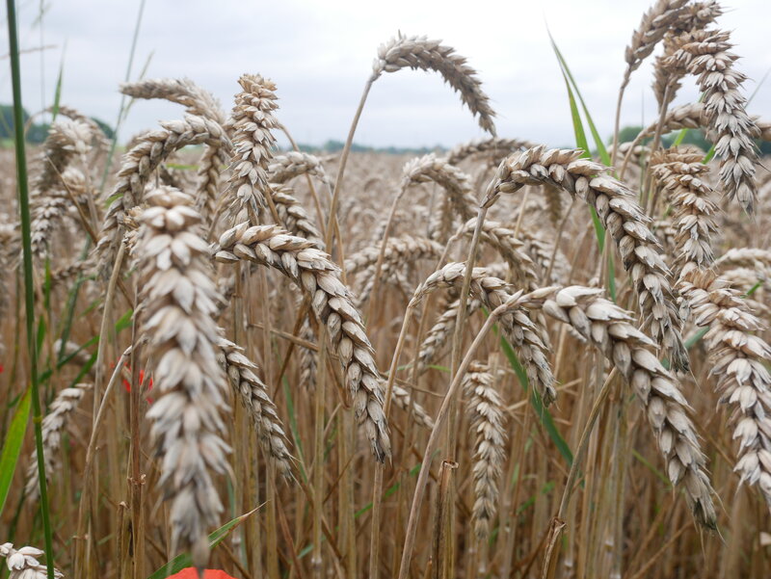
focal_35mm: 32
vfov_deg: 44.2
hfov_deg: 56.8
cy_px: 290
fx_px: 713
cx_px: 386
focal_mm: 16
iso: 200
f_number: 6.3
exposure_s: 1/320
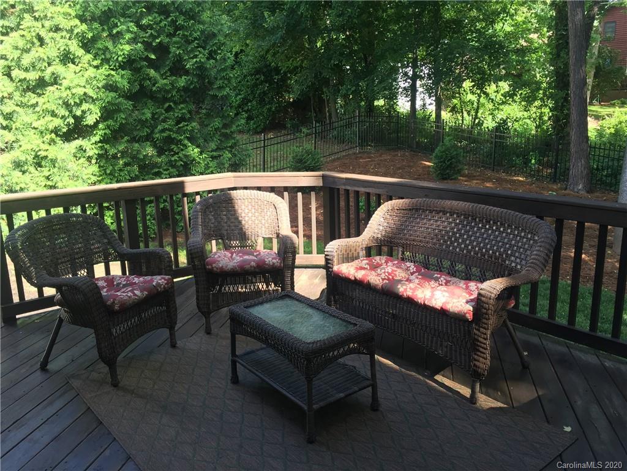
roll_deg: +1.5
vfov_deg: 48.2
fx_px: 525
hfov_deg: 61.7
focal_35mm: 29
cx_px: 314
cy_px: 236
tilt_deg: -12.6
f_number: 2.2
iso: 50
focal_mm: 4.15
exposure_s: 1/120
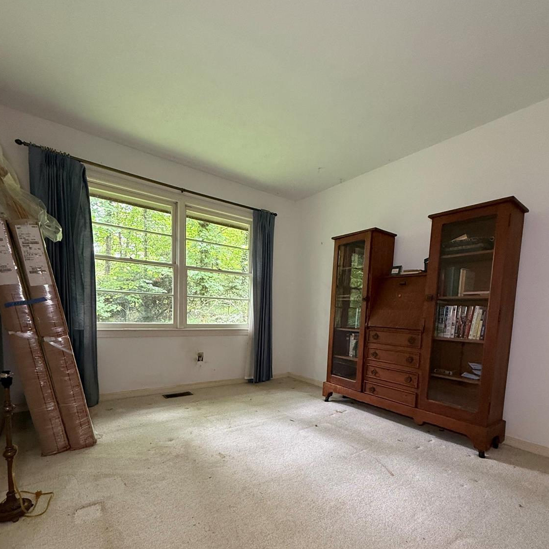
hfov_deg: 84.0
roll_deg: -1.8
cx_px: 278
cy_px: 340
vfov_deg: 82.5
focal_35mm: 17
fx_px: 305
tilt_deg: -4.7
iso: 500
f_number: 2.2
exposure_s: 1/60
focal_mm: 2.22
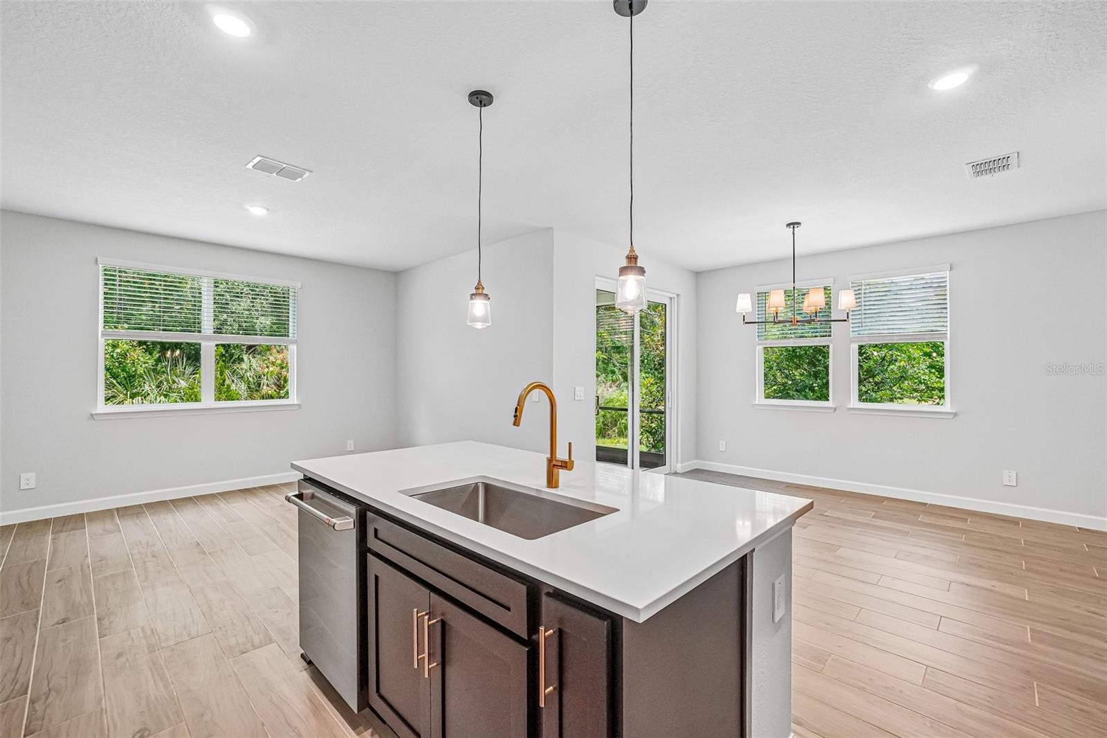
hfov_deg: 100.4
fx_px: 461
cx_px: 554
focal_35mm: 15
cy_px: 369
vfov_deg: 77.3
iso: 400
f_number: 8
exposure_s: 1/30
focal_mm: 10
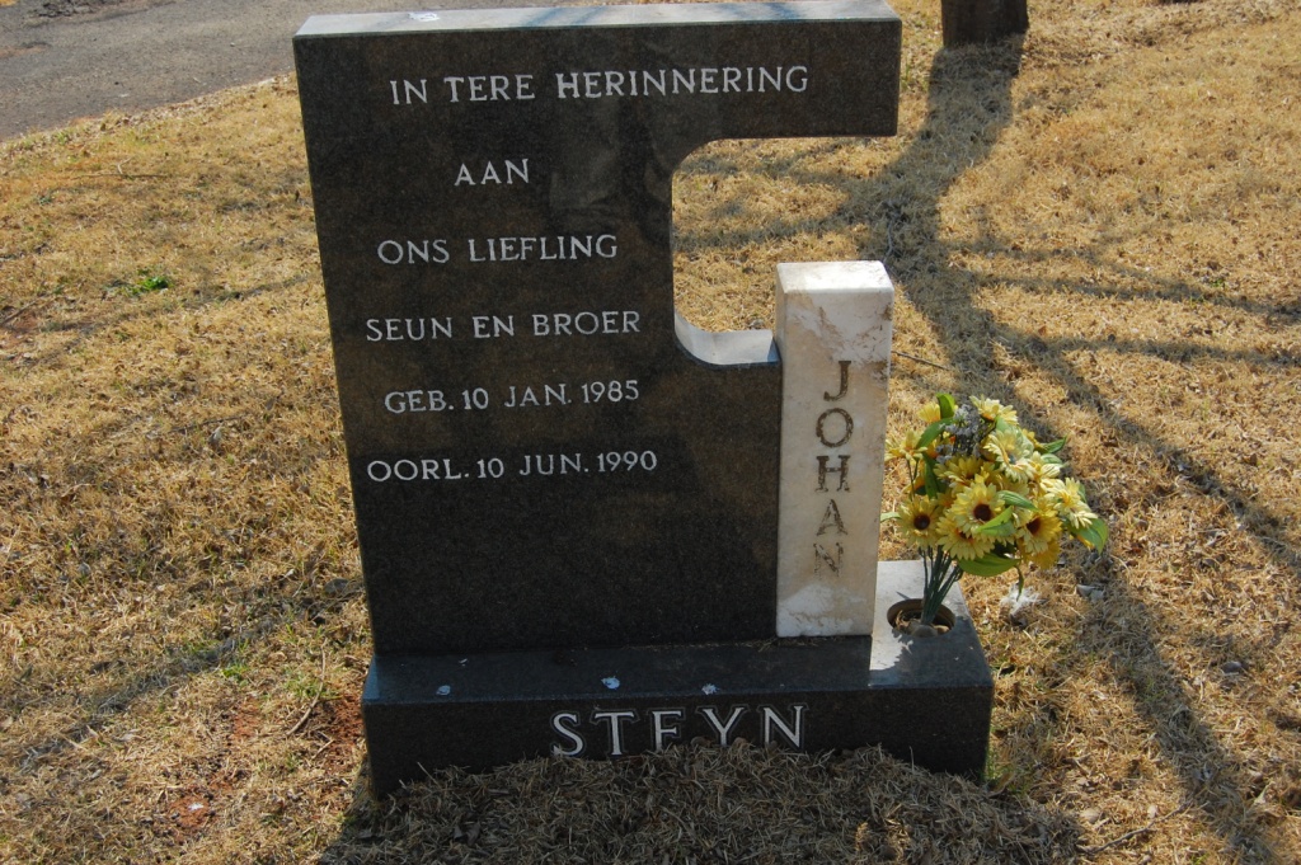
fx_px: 1408
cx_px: 650
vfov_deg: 34.2
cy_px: 432
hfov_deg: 49.6
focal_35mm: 39
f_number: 7.1
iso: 400
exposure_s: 1/640
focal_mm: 26
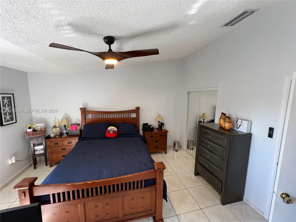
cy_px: 111
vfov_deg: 89.9
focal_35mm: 13
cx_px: 148
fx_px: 111
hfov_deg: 106.2
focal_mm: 1.57
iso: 160
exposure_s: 1/60
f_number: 1.8
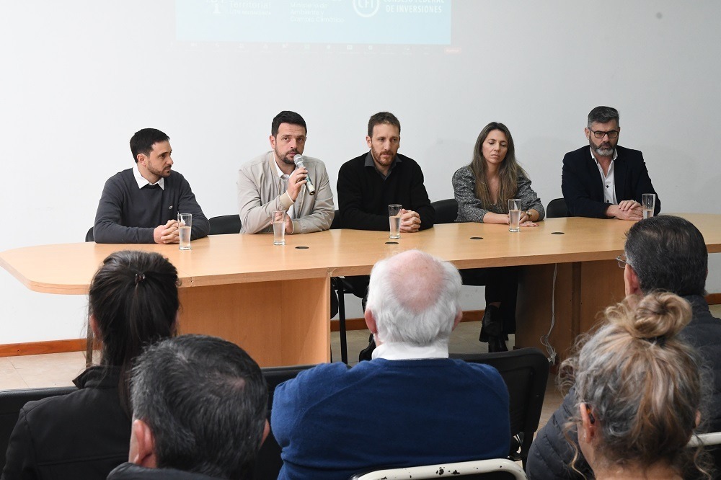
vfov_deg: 18.2
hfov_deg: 27.0
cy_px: 240
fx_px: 1502
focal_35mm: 75
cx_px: 360
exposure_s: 1/100
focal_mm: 50
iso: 3200
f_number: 13
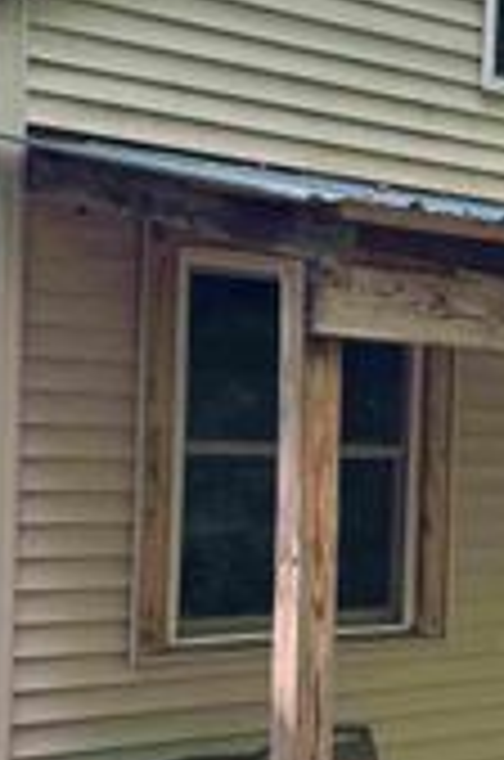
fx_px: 1560
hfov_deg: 17.8
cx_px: 526
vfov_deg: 27.3
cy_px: 452
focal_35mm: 74
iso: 64
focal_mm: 6.76
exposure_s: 1/152
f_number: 1.78
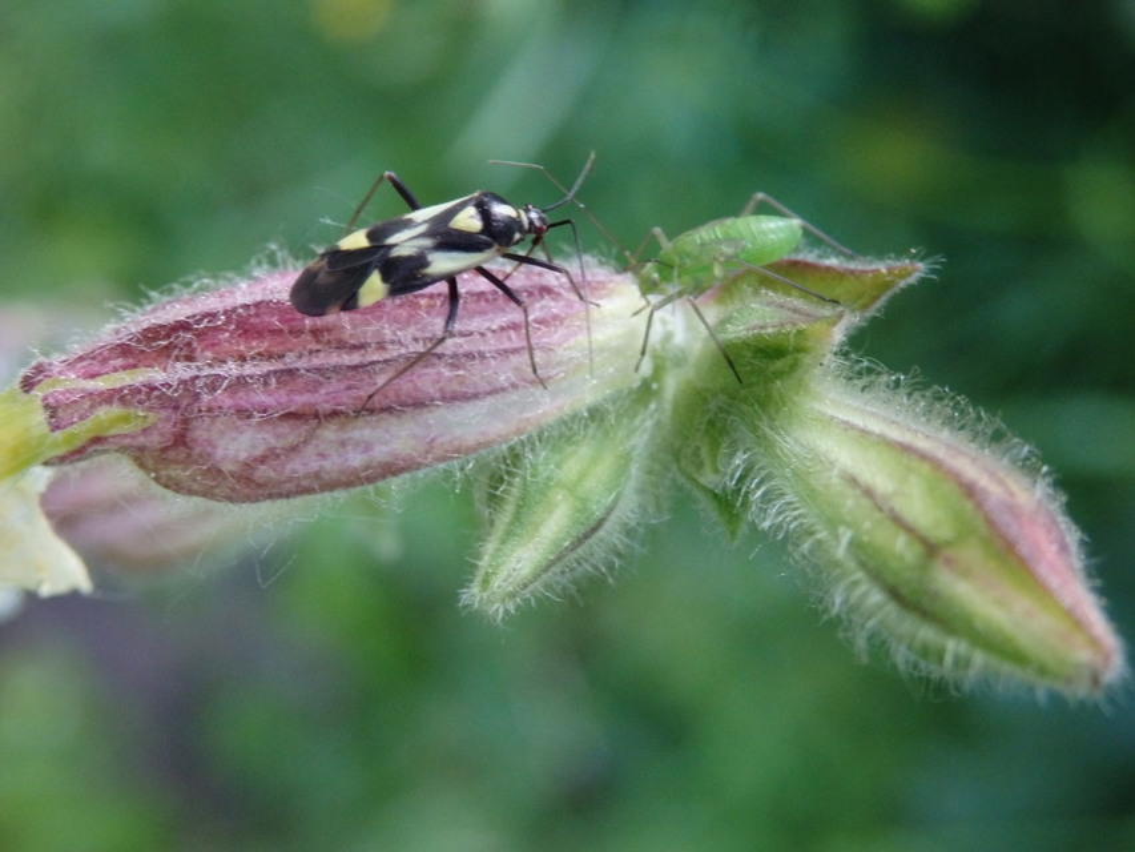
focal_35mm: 66
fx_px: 2164
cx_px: 568
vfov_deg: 22.3
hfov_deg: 29.4
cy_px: 426
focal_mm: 11.9
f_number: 4.4
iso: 800
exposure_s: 1/100
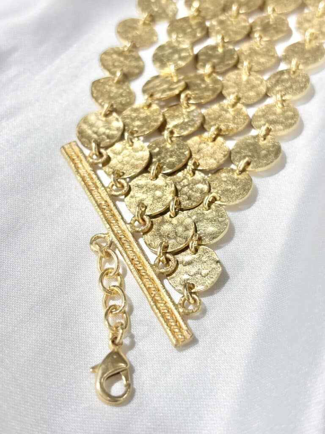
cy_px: 217
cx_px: 162
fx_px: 651
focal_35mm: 52
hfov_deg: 28.0
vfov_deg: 36.8
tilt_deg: -56.2
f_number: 1.6
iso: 32
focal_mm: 5.96
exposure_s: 1/240
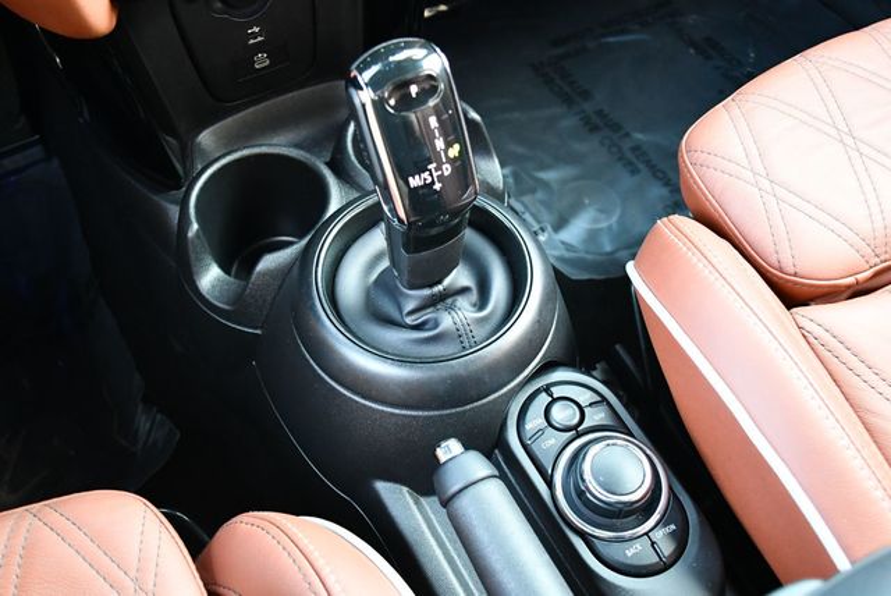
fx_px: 892
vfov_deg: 36.9
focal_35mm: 36
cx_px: 446
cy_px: 298
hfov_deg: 53.1
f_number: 3.5
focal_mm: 18
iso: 3200
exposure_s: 1/100
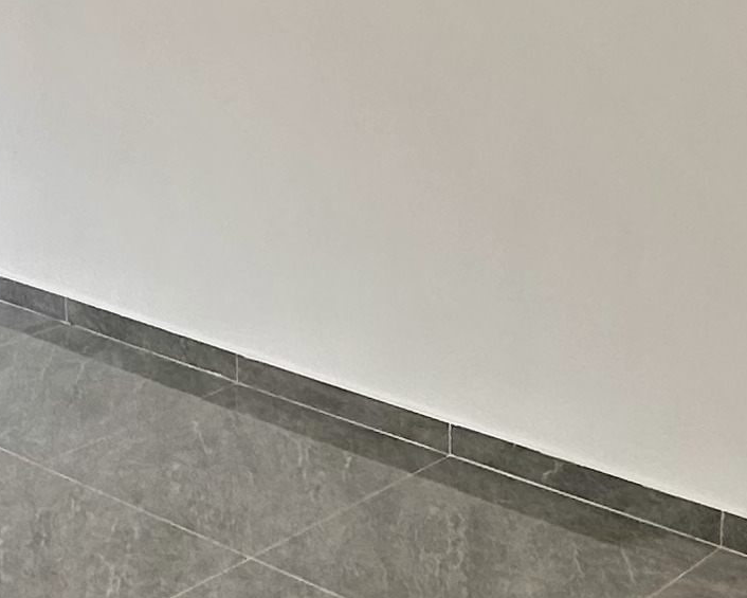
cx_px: 187
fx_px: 1725
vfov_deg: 19.4
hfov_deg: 24.2
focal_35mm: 78
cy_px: 75
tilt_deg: -11.0
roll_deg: +1.9
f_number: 2.2
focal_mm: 2.22
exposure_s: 1/110
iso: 40
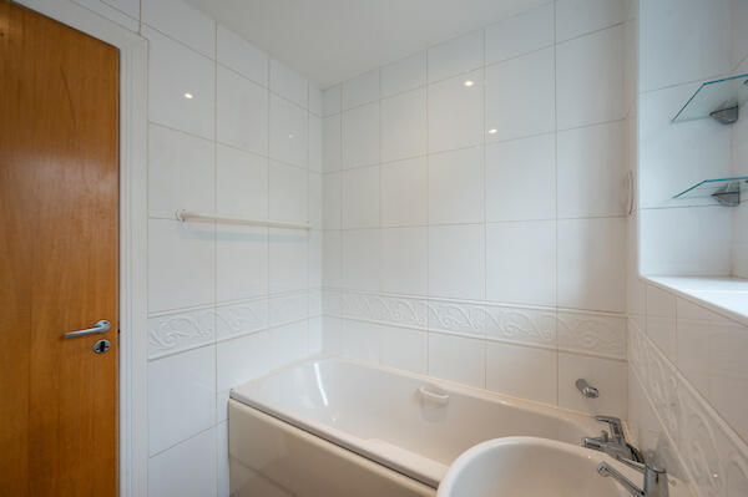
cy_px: 248
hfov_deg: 104.3
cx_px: 374
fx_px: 291
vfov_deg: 81.1
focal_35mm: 14
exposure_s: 1/40
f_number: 7.1
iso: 400
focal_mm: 14
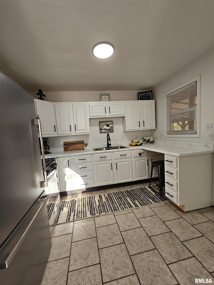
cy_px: 142
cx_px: 107
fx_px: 107
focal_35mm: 13
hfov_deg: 89.9
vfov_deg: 106.2
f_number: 2.2
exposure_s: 1/60
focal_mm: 2.2
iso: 80
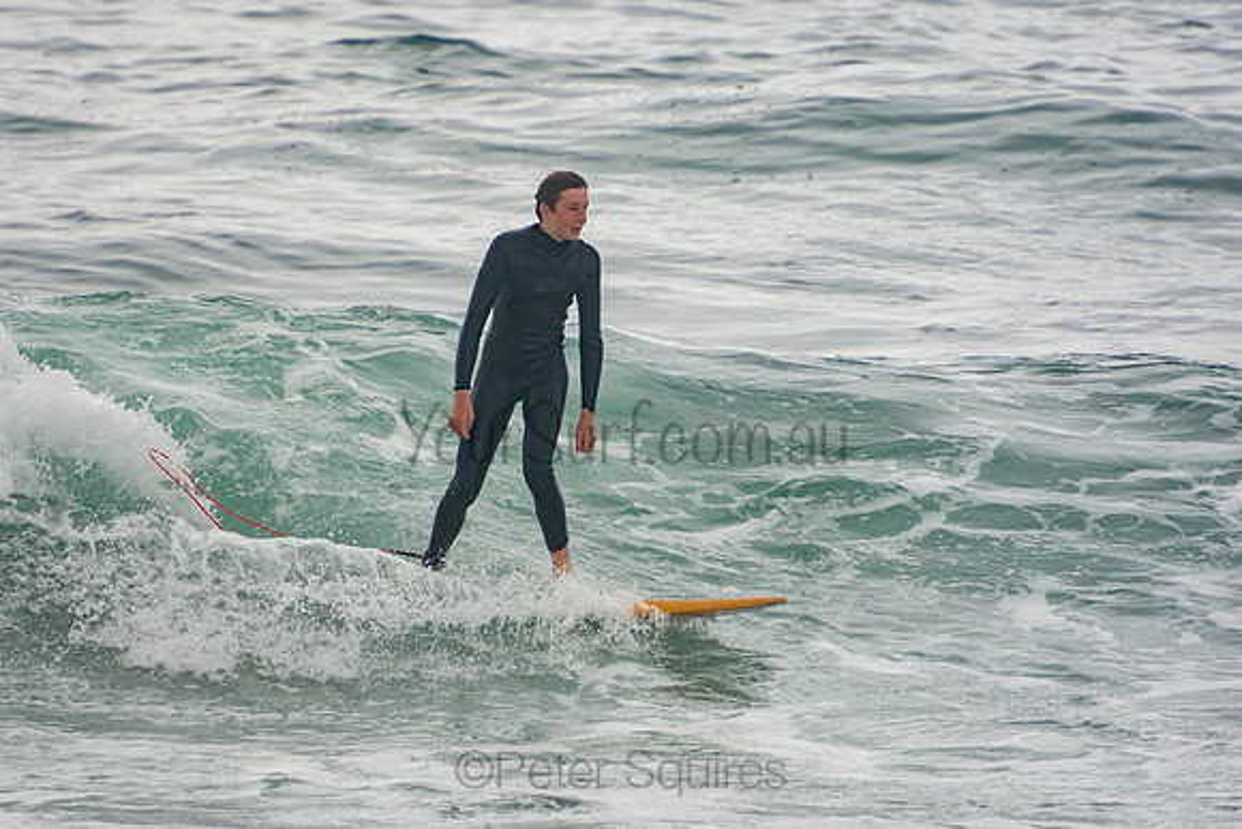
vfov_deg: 2.3
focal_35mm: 600
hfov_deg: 3.4
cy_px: 414
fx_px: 20704
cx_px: 621
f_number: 5.6
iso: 280
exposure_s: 1/1250
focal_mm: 400
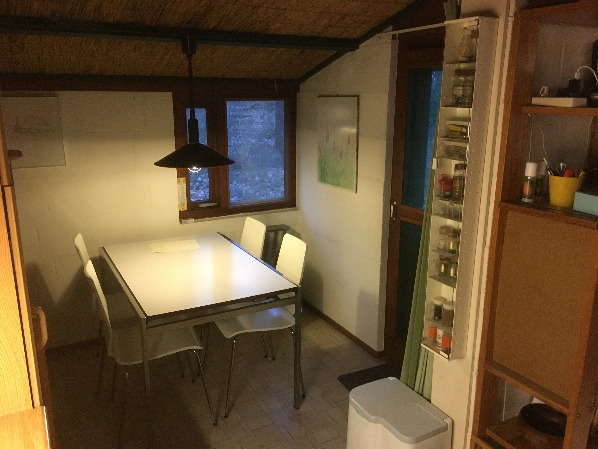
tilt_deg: -15.0
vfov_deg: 48.2
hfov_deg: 61.7
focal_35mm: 29
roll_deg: -0.5
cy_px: 224
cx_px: 299
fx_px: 501
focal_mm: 4.15
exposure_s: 1/17
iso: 200
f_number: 2.2
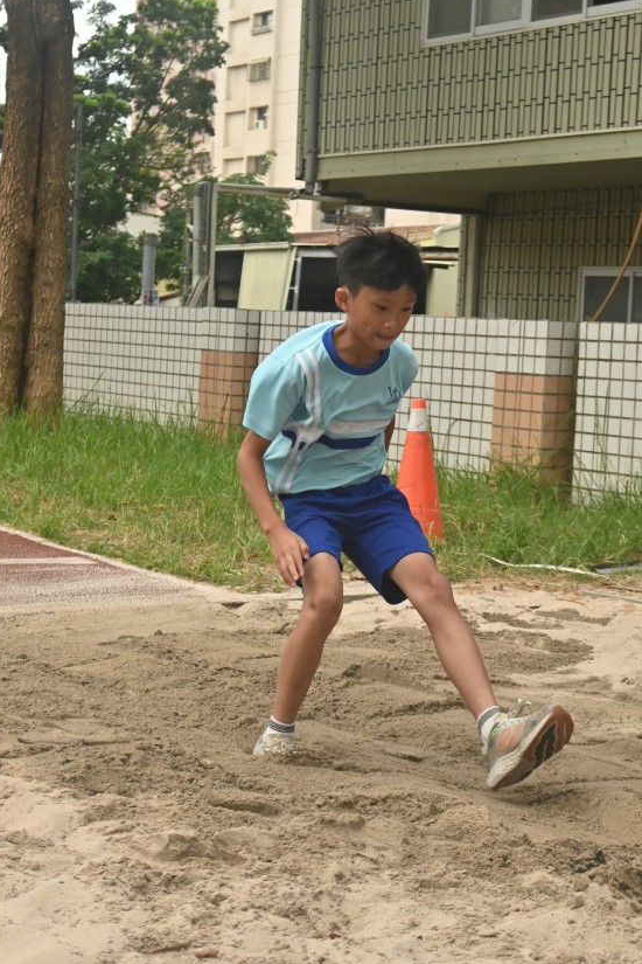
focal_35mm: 67
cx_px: 294
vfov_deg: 30.1
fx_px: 1792
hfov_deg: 20.3
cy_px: 462
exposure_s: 1/2500
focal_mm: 36
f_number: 5.3
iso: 1100
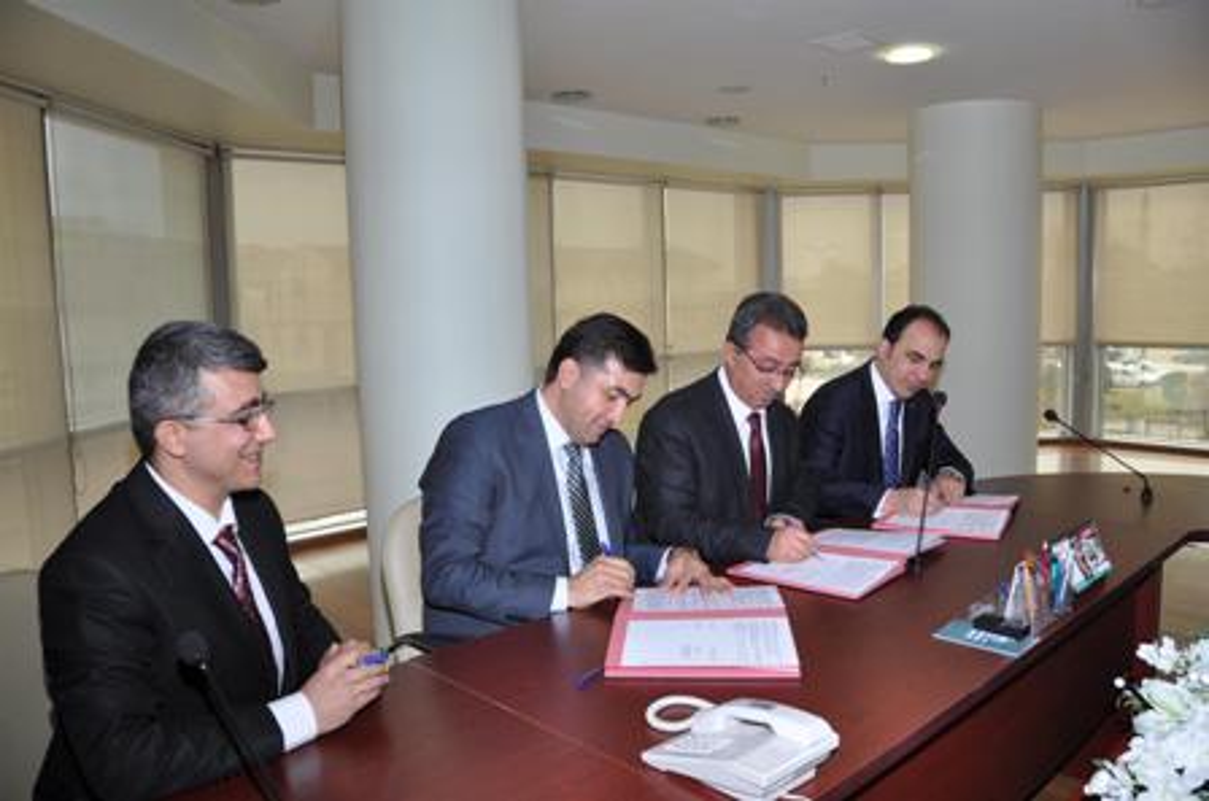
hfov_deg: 67.5
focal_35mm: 27
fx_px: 905
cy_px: 400
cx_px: 604
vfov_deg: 47.8
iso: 200
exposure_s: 1/80
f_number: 5.6
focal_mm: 18
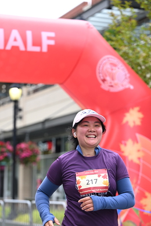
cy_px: 158
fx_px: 780
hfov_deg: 11.1
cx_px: 81
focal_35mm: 124
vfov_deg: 16.5
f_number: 2.8
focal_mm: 88
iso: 640
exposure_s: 1/2000
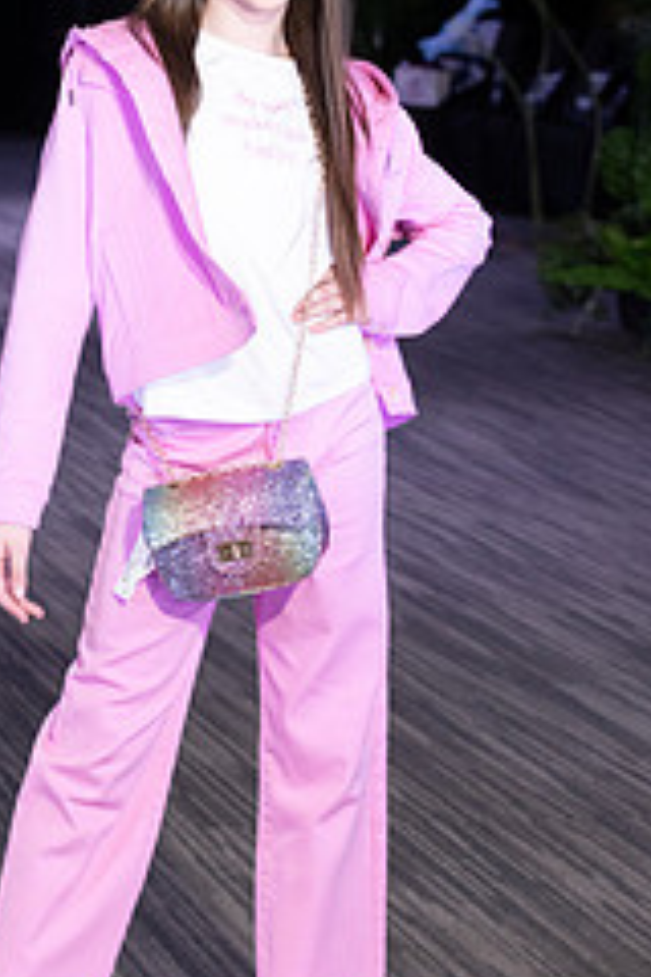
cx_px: 171
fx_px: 3960
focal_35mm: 146
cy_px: 423
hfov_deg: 9.4
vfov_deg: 14.1
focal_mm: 78
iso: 1600
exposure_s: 1/160
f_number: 6.3
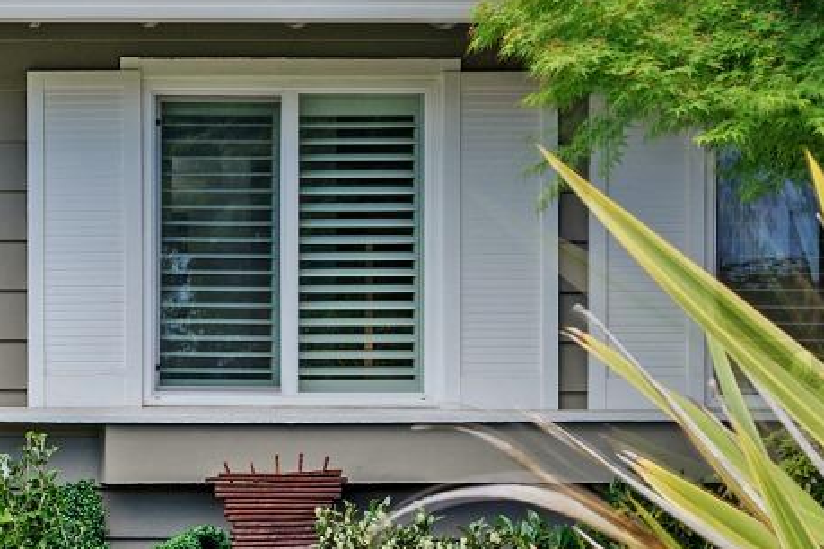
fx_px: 2243
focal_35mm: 98
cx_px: -411
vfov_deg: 13.8
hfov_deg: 18.5
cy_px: 501
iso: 100
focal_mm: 20
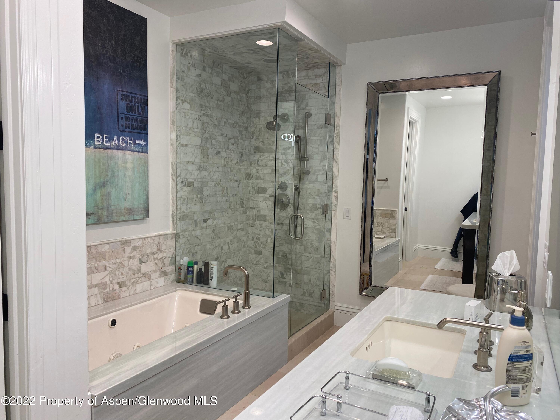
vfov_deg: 53.1
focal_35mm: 26
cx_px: 280
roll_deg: -1.5
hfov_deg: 67.3
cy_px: 210
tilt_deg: -6.5
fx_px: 421
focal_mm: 4.25
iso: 125
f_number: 1.8
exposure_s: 1/120
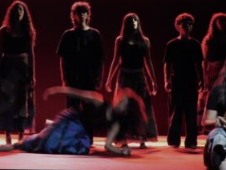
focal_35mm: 106
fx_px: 693
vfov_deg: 13.9
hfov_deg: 18.3
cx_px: 39
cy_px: 47
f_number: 3.8
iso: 1600
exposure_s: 1/15
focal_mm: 9
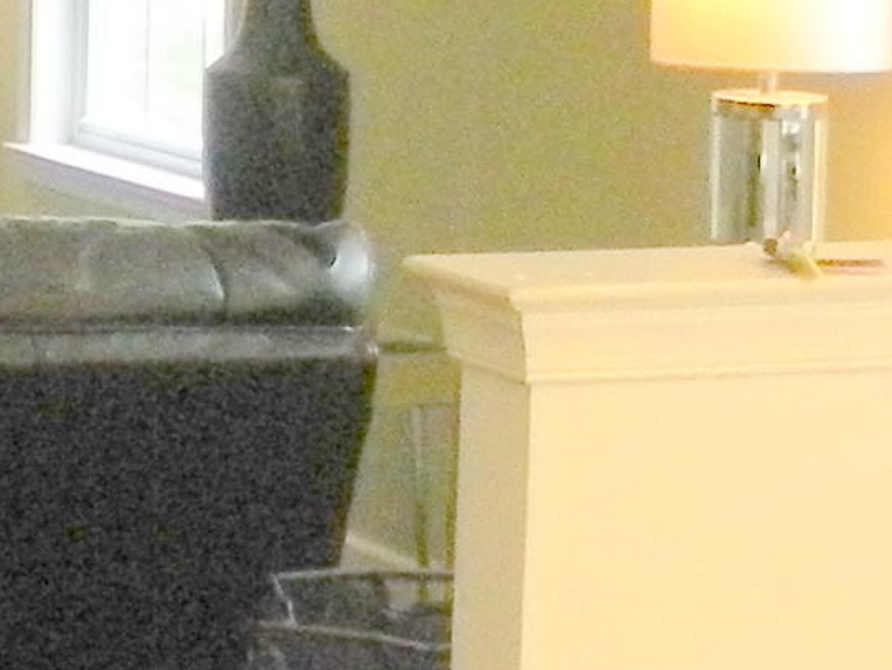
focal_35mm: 194
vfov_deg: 7.6
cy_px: 120
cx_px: -49
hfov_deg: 10.1
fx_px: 5000
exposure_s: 1/34.1
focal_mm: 6.3
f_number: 3.5
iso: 400
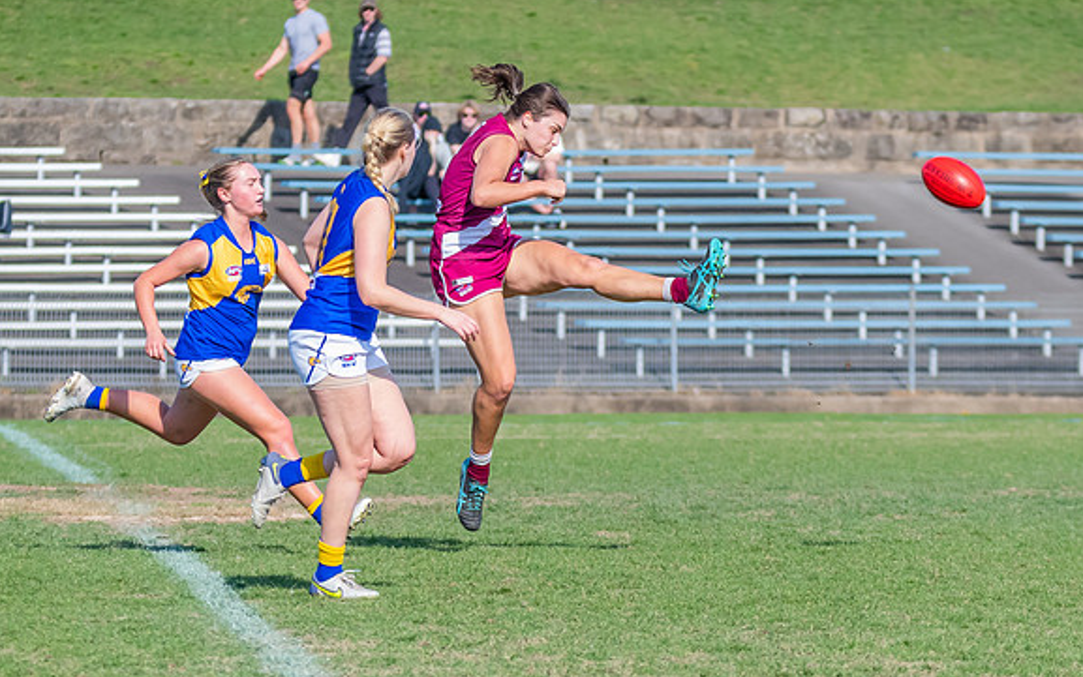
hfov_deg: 4.9
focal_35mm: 428
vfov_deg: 3.1
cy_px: 455
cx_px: 619
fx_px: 12636
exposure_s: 1/1600
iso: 800
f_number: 7.1
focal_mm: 180
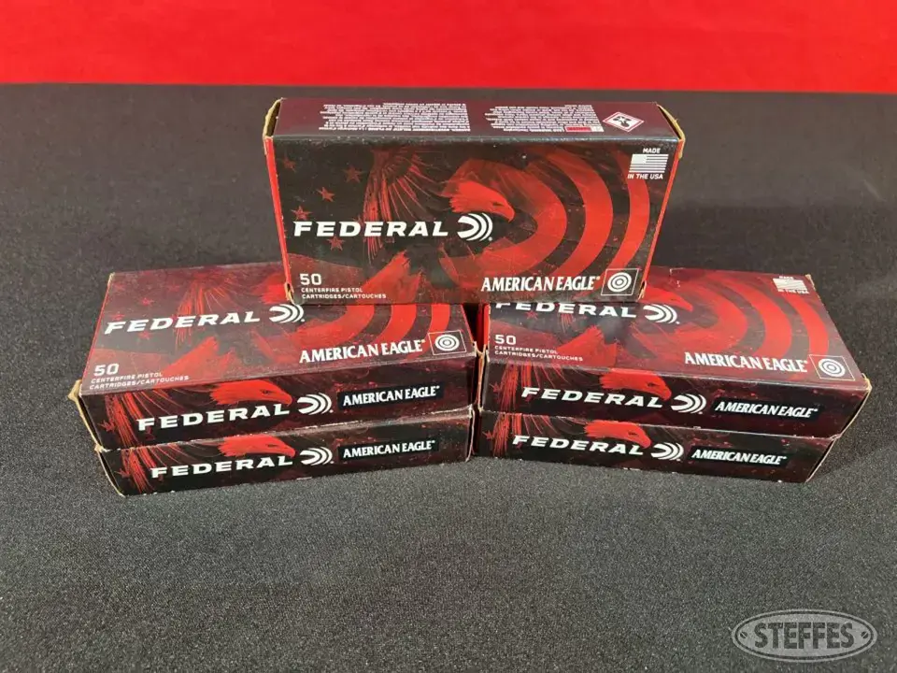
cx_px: 448
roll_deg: -2.0
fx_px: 674
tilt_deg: -39.8
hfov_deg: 67.3
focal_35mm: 26
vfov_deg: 53.1
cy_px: 336
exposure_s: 1/60
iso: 80
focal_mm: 5.7
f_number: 1.5
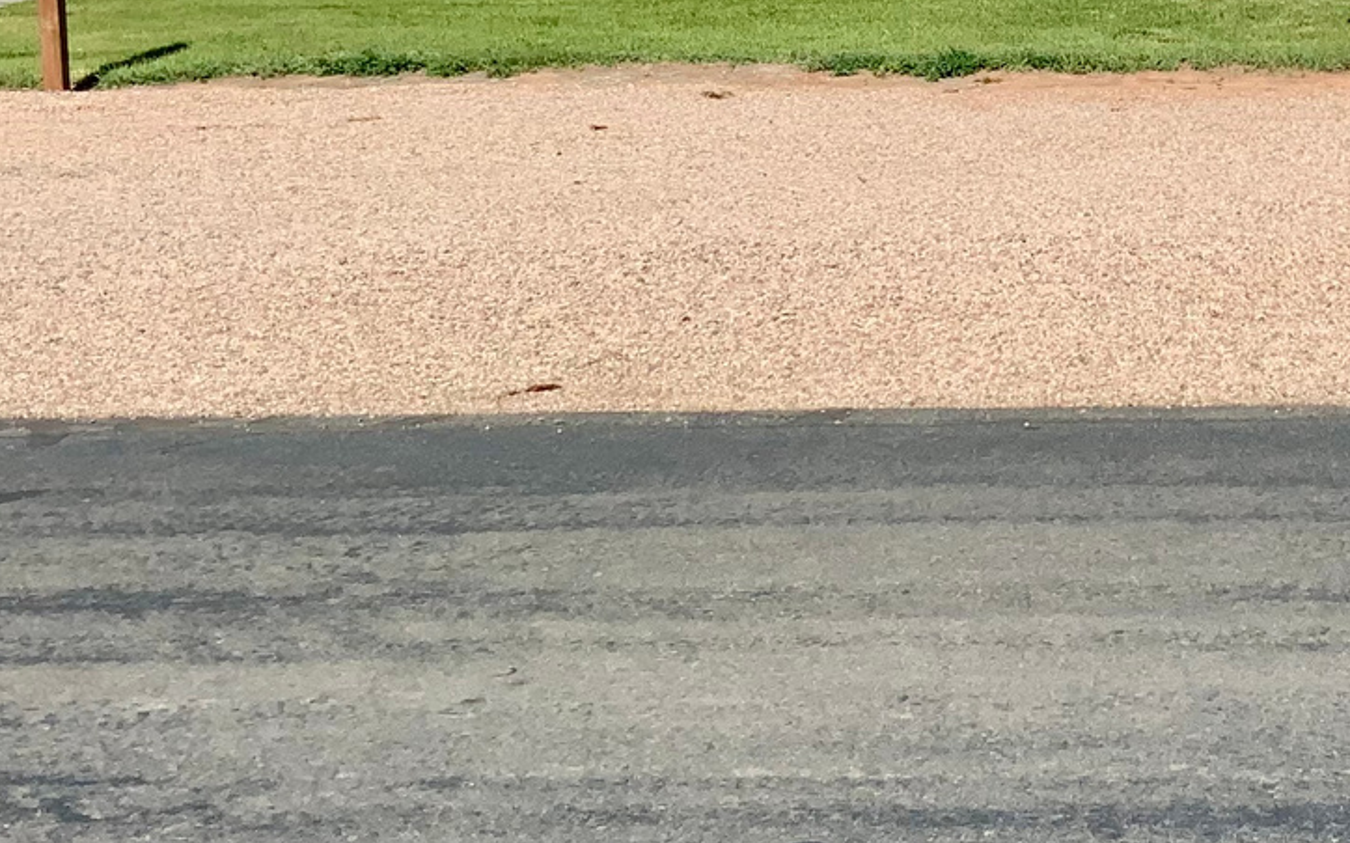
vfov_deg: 14.9
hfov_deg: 22.8
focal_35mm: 87
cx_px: 1365
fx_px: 3200
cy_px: 101
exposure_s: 1/3125
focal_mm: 3
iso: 20
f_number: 1.8
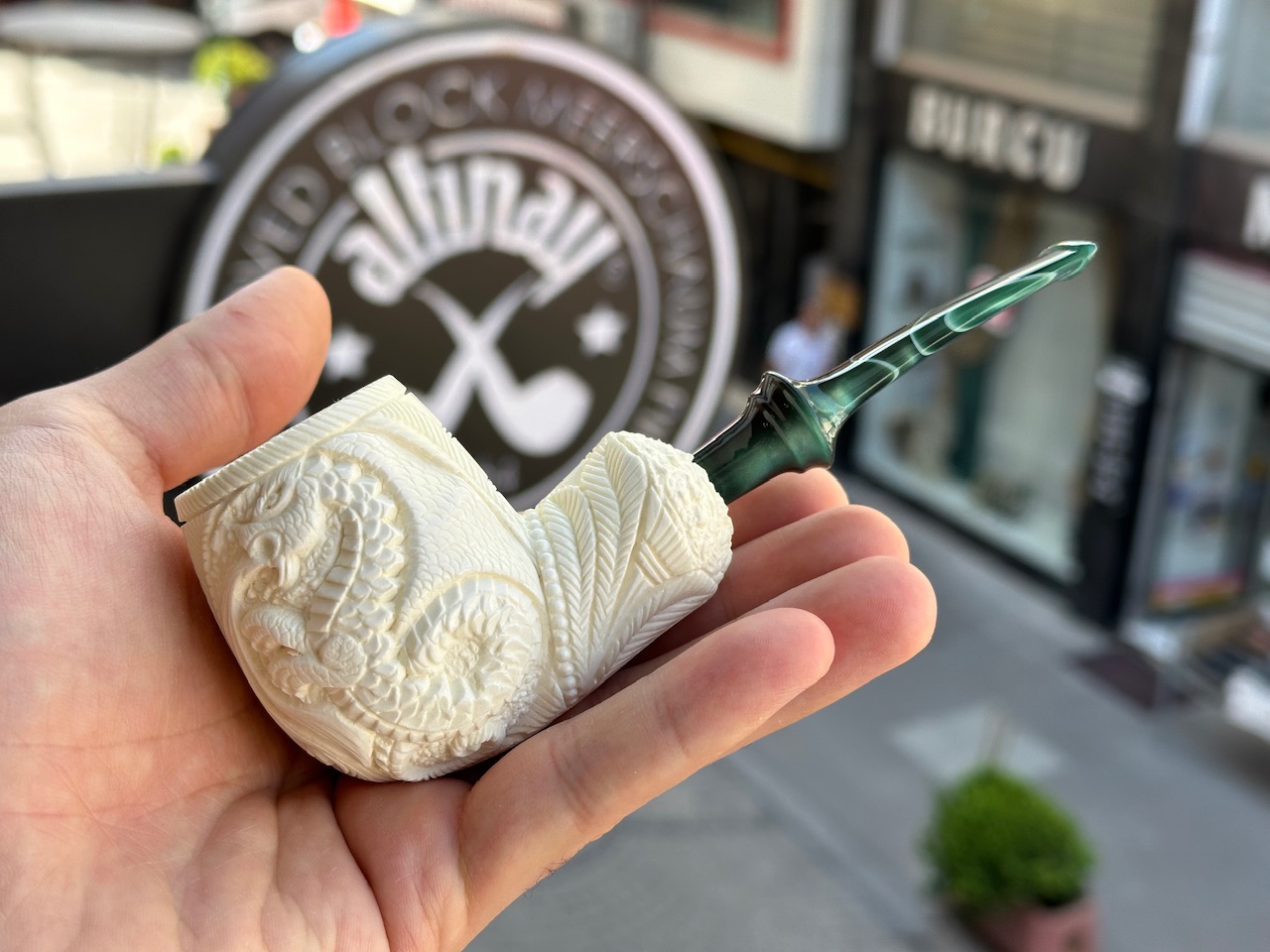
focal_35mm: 48
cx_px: 635
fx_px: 1761
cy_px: 476
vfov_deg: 30.3
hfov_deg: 39.7
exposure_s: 1/464
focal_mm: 6.86
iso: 64
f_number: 1.78
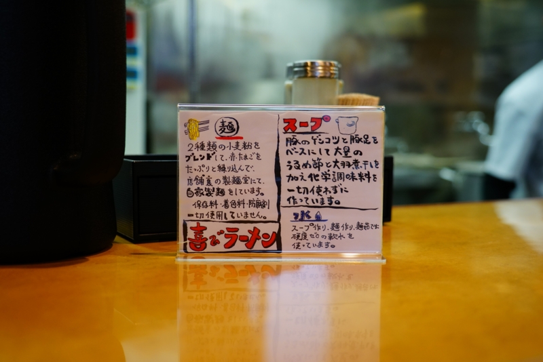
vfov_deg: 29.9
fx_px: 679
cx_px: 272
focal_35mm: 45
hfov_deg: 43.6
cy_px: 181
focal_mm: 45
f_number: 4.5
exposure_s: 1/60
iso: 800
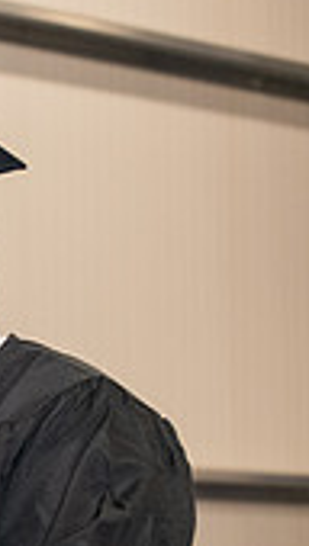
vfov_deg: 8.6
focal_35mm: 250
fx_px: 3631
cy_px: 522
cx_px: -451
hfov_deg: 4.7
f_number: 5
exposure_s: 1/200
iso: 2000
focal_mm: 70
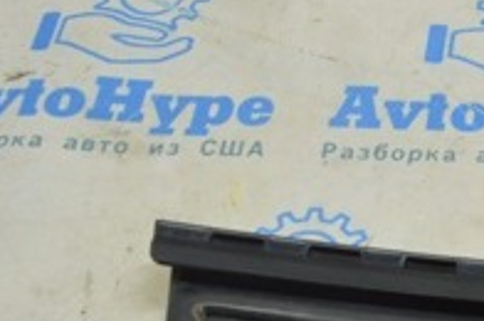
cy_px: 391
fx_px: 1315
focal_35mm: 98
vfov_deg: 13.5
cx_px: 766
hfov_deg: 18.1
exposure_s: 1/25
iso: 400
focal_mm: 20
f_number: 5.6
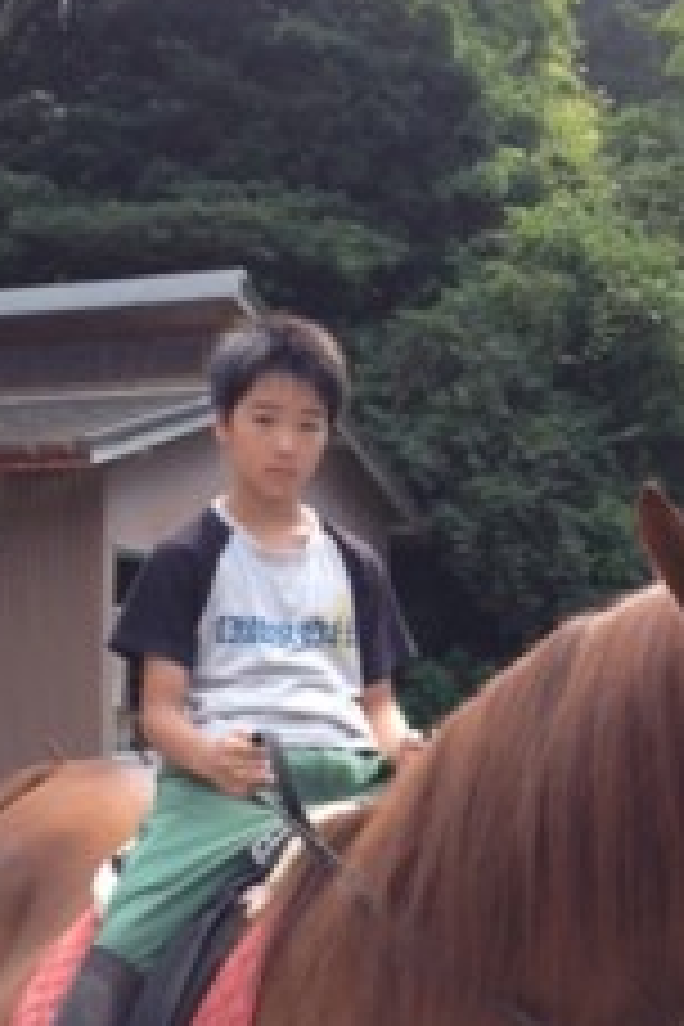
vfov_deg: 28.1
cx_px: 378
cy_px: 513
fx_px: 2052
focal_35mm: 72
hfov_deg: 18.9
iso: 50
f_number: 2.4
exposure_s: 1/445
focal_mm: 4.28
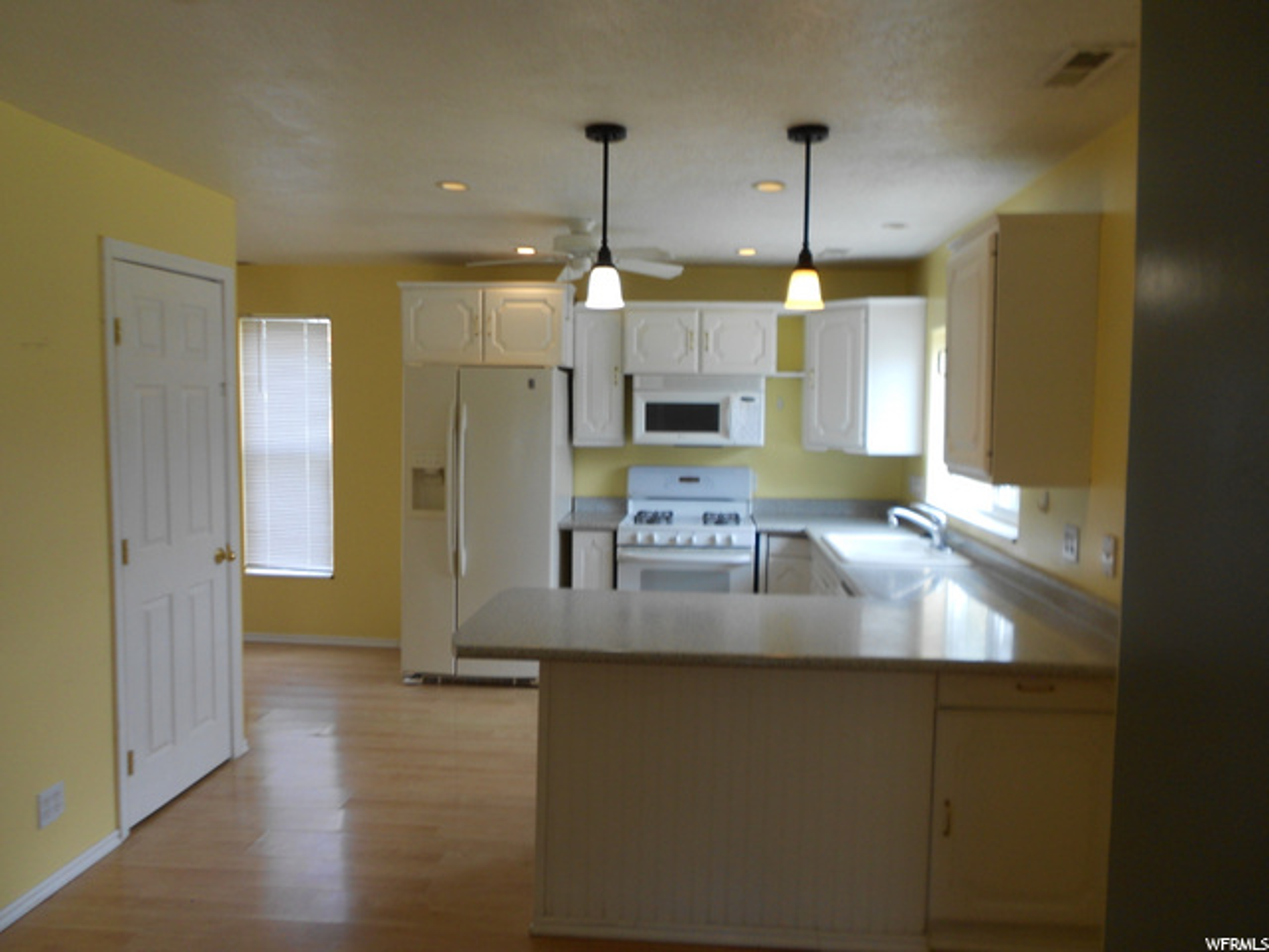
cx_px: 634
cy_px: 476
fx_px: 953
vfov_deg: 53.1
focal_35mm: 26
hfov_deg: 67.3
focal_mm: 4.6
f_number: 3.2
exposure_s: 1/30
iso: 80
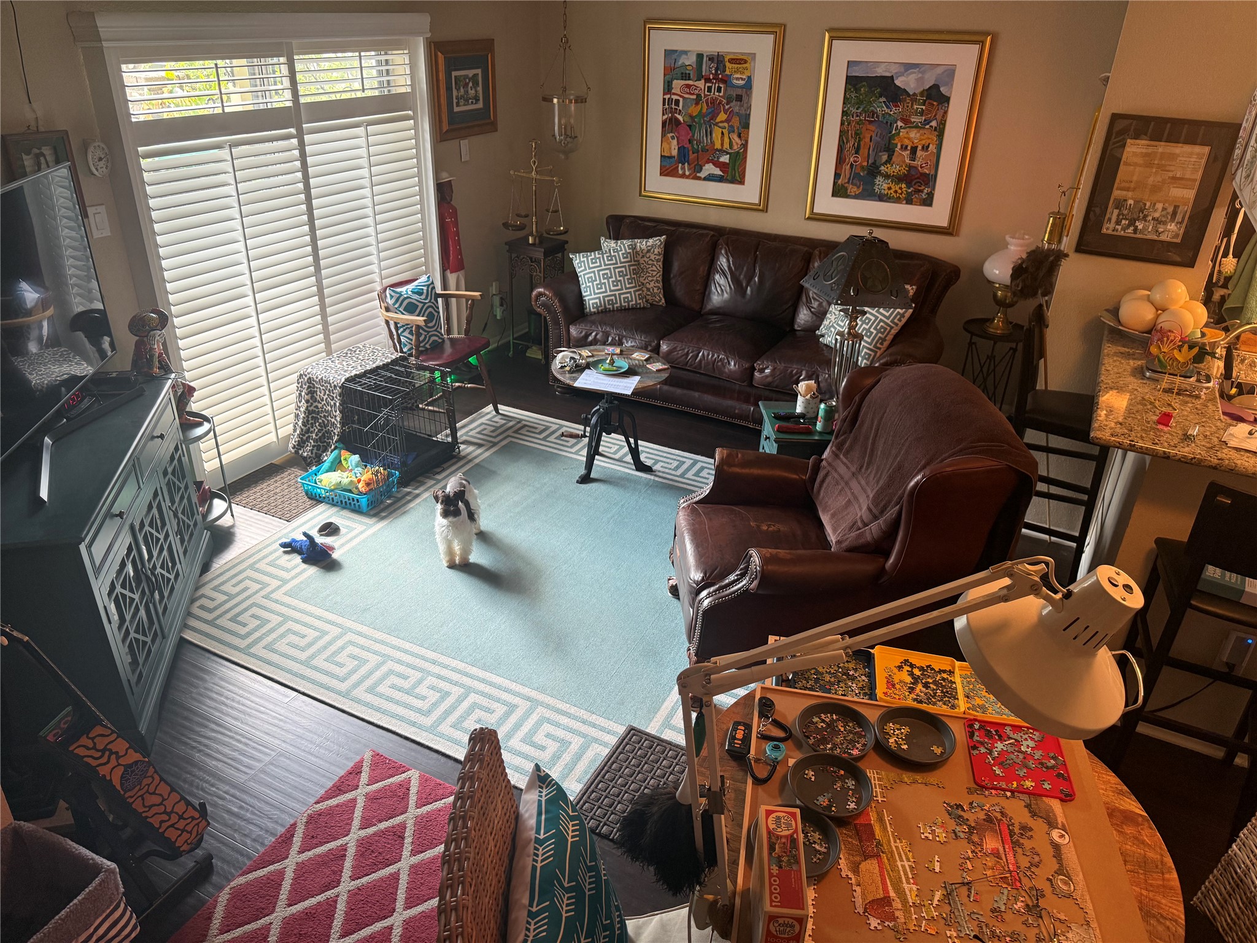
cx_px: 628
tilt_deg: -27.0
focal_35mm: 24
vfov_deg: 56.8
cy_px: 472
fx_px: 872
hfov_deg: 71.6
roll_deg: -2.3
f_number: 1.78
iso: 200
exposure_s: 1/60
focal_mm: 6.76
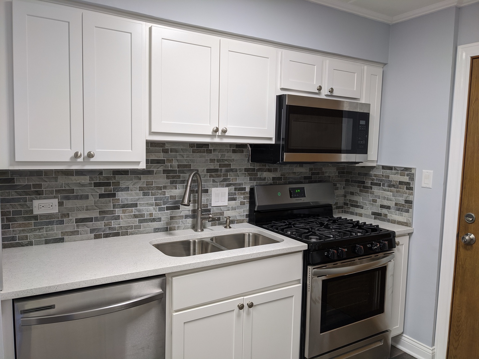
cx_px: 240
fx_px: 374
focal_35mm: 27
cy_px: 180
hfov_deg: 65.3
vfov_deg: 51.4
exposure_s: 1/40
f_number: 1.73
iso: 102
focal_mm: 4.38
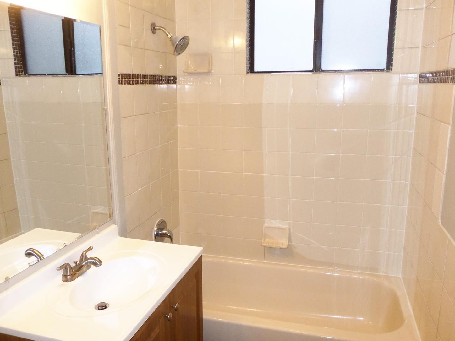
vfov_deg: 48.2
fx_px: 381
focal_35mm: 29
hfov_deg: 61.7
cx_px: 220
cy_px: 174
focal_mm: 5.1
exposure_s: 1/60
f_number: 3.3
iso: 200
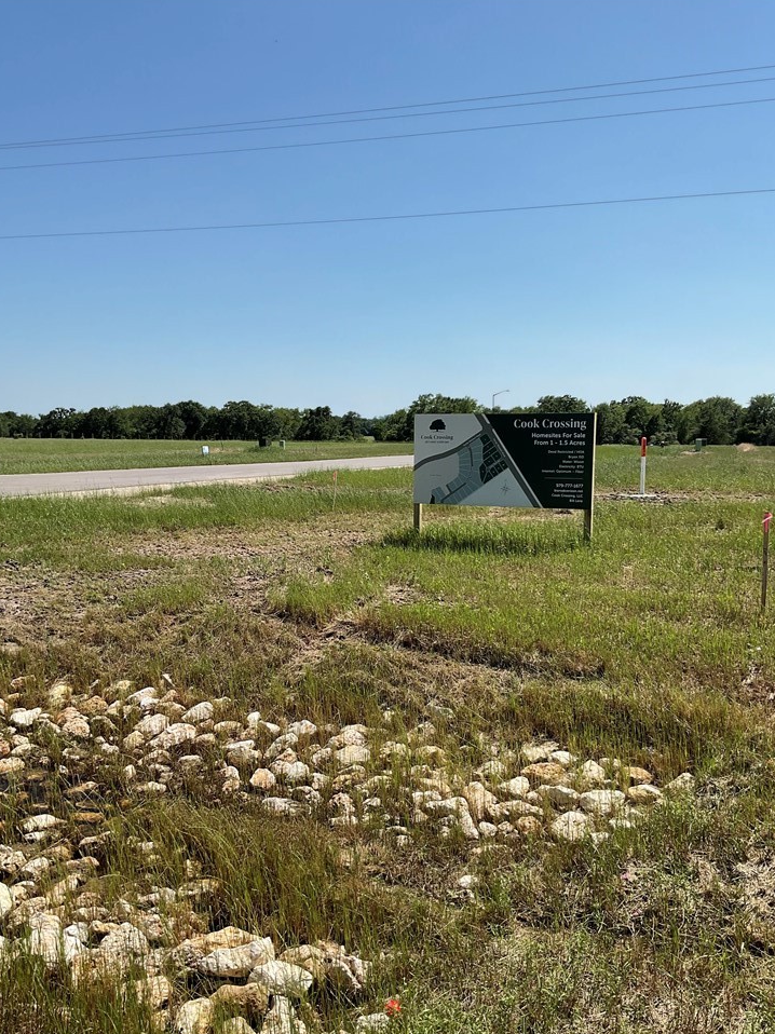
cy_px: 543
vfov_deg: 58.3
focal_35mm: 31
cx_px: 385
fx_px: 926
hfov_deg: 45.4
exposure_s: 1/2427
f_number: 1.8
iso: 16
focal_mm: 3
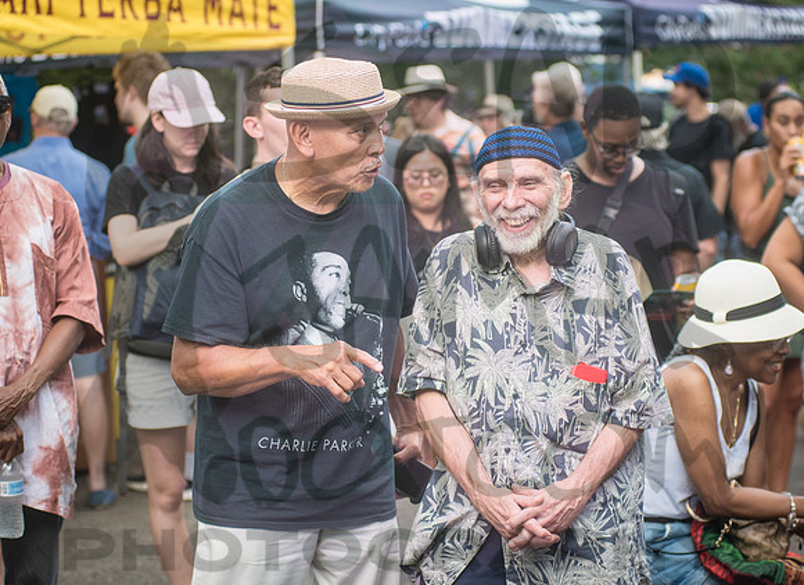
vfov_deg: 14.5
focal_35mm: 100
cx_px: 398
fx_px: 2306
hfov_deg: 19.8
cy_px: 296
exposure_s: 1/640
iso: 1000
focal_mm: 80
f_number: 4
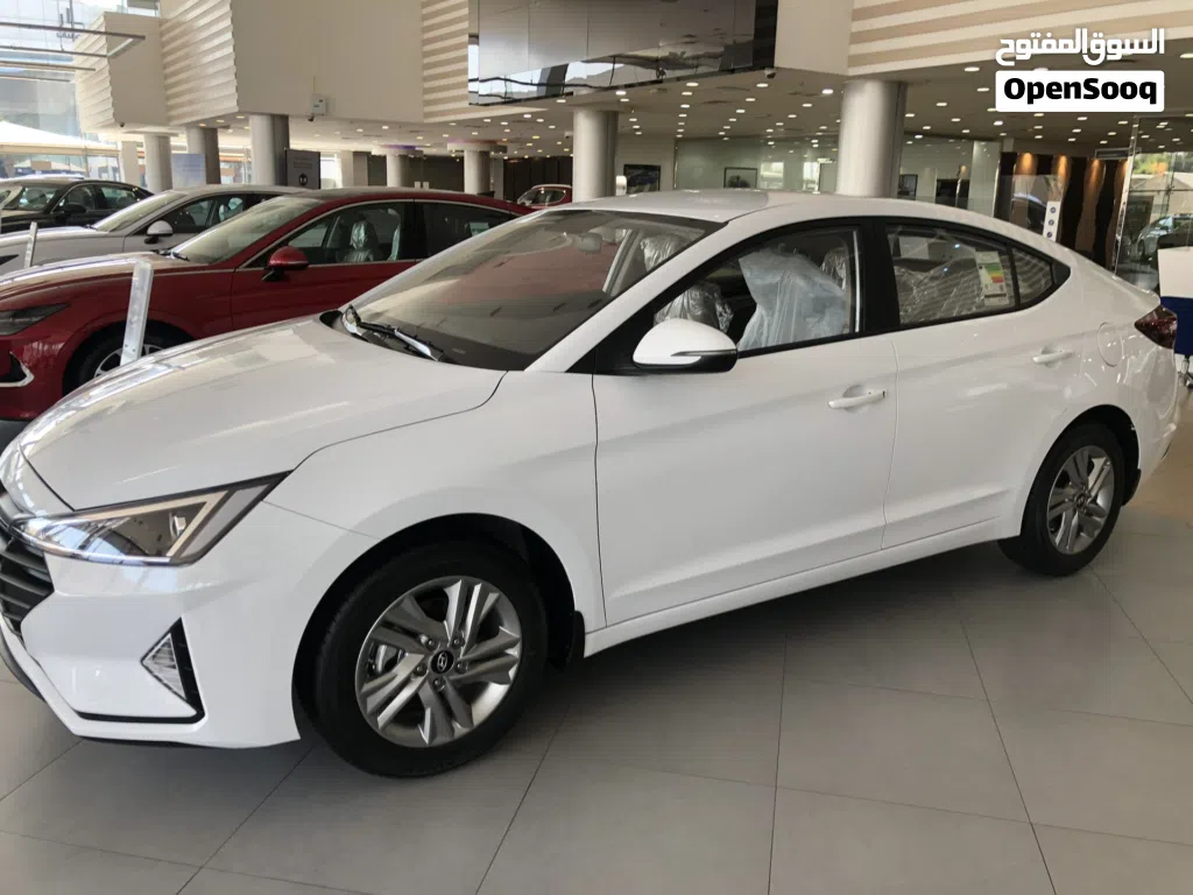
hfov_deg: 63.4
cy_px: 448
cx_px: 596
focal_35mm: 28
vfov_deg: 49.7
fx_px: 965
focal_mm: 4
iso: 50
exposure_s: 1/120
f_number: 1.8
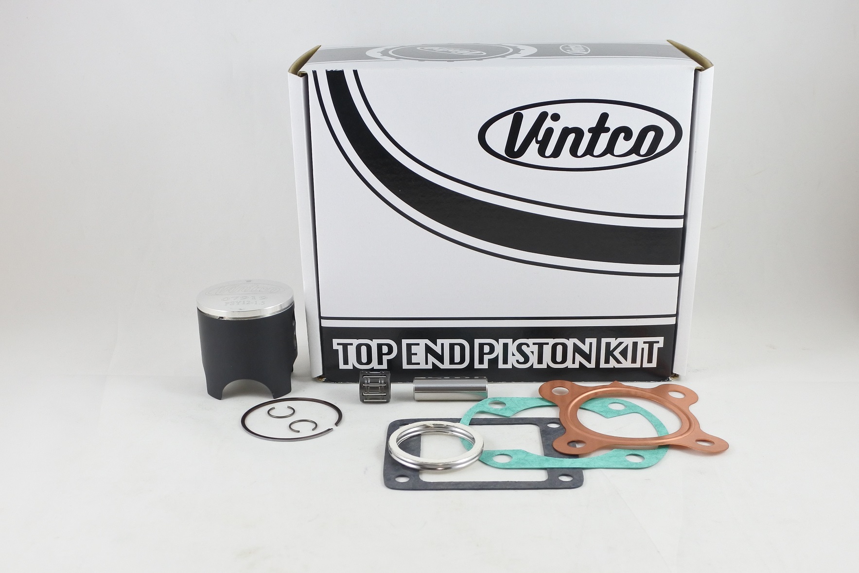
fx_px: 764
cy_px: 286
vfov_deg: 41.1
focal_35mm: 32
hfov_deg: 58.7
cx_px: 430
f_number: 3.8
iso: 400
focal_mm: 12.1
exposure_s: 1/125
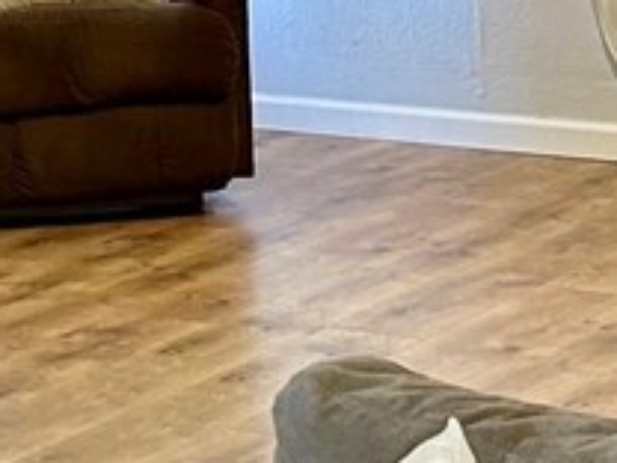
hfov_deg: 9.8
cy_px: -116
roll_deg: +1.7
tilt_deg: -5.8
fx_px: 3565
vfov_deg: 7.4
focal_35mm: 200
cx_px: -107
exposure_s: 1/60
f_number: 1.5
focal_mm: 5.7
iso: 160
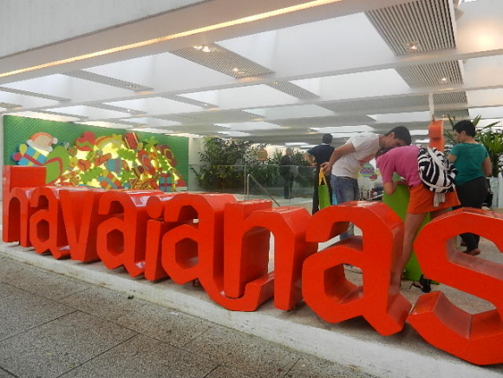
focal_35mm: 25
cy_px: 189
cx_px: 252
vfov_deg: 54.9
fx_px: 363
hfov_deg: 69.4
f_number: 3.5
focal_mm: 4.5
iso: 160
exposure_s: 1/100
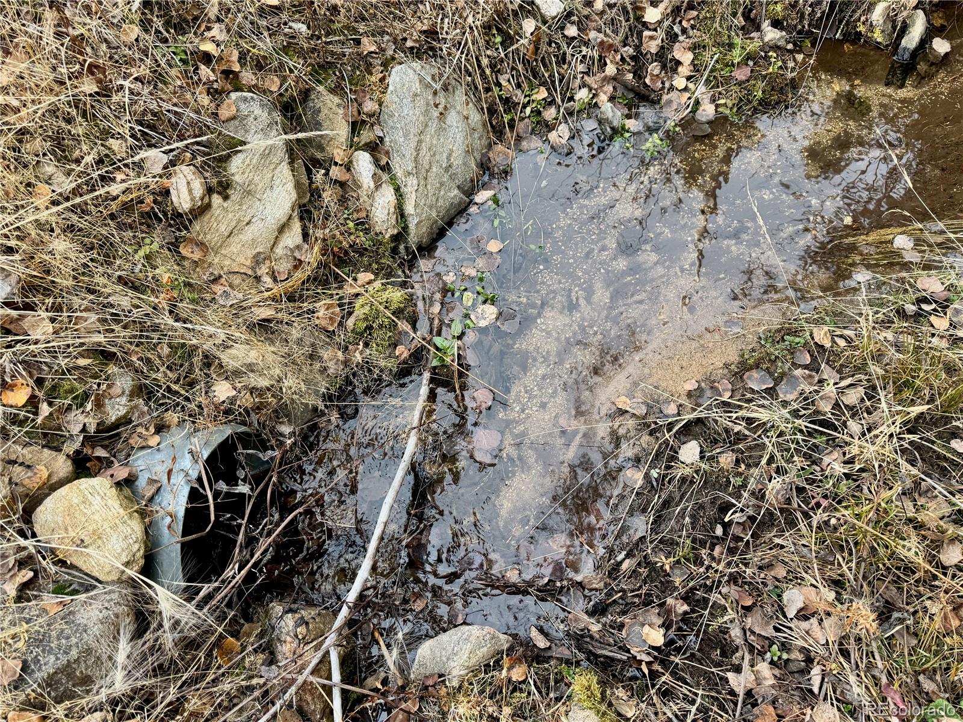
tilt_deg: -62.0
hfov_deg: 71.6
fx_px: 668
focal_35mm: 24
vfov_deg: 56.8
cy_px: 361
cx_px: 482
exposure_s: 1/137
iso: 64
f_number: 1.78
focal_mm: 6.76
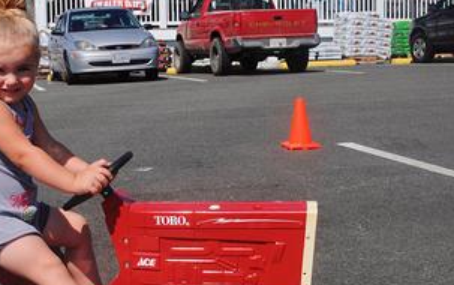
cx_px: 112
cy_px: 149
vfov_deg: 19.0
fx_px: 852
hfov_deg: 29.4
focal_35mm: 69
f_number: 9
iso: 100
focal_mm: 29
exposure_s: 1/320
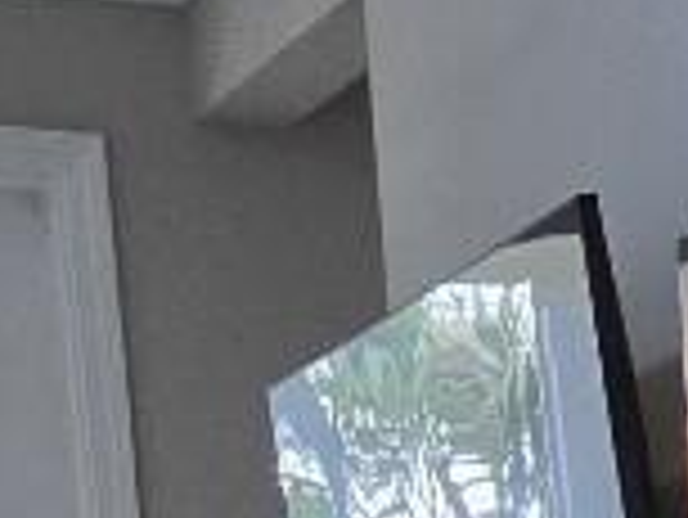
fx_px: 4774
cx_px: 2042
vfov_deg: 5.4
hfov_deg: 7.3
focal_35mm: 240
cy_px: 2108
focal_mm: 5.4
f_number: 1.8
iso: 80
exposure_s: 1/120
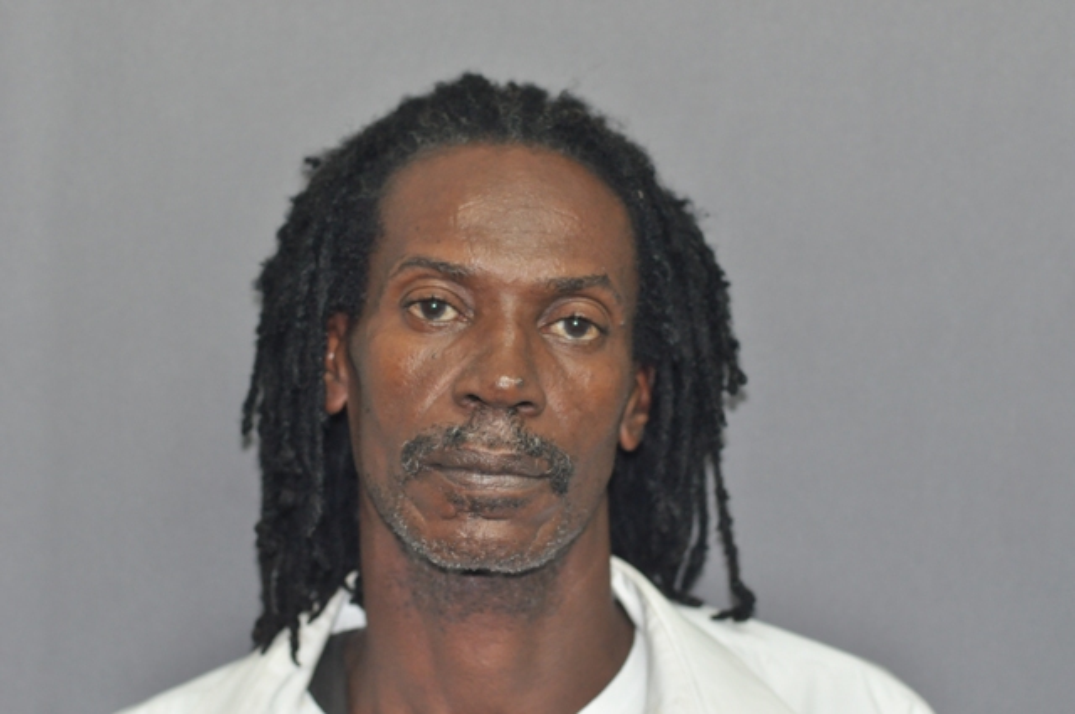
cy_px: 357
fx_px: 2237
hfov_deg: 27.0
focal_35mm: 75
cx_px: 538
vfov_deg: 18.1
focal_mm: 50
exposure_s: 1/60
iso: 800
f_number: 2.8
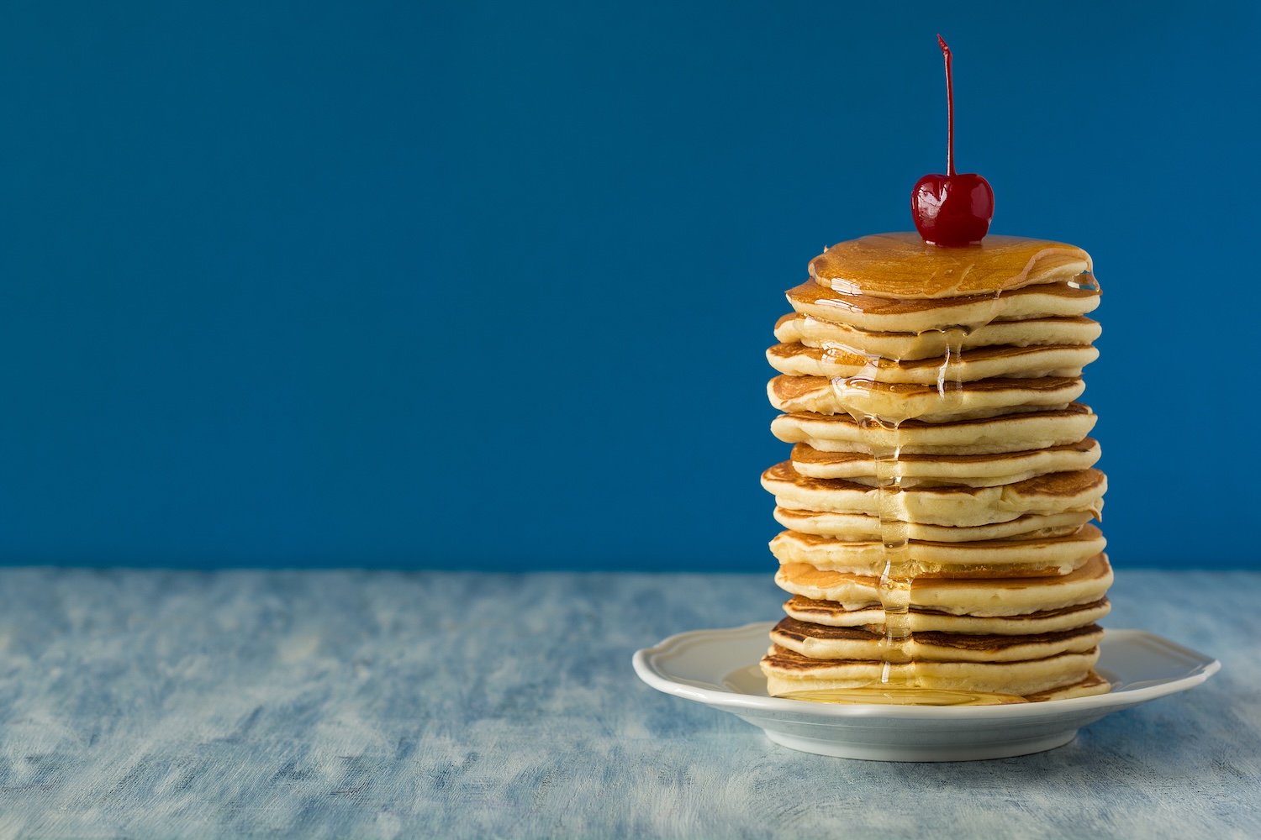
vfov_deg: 18.2
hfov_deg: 27.0
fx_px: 2627
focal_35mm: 75
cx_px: 630
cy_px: 420
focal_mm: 50
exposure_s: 1/30
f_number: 5
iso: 100
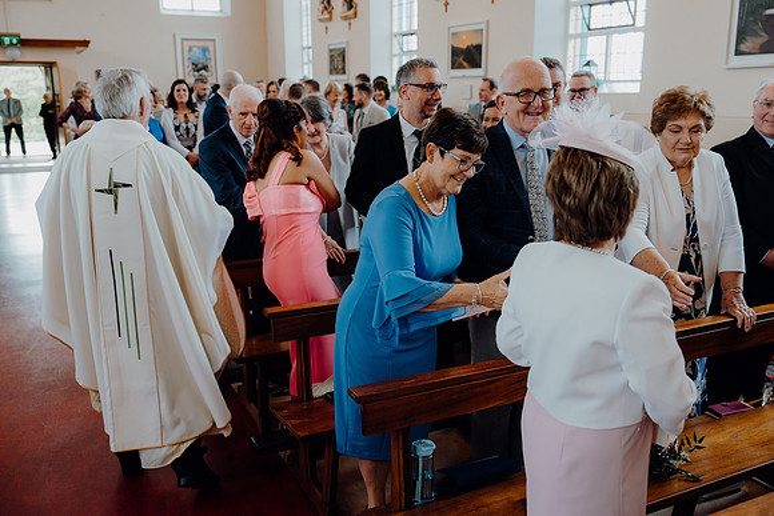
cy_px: 258
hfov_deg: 57.2
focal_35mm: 33
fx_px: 710
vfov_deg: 40.0
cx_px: 387
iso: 500
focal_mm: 33
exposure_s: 1/200
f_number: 2.8
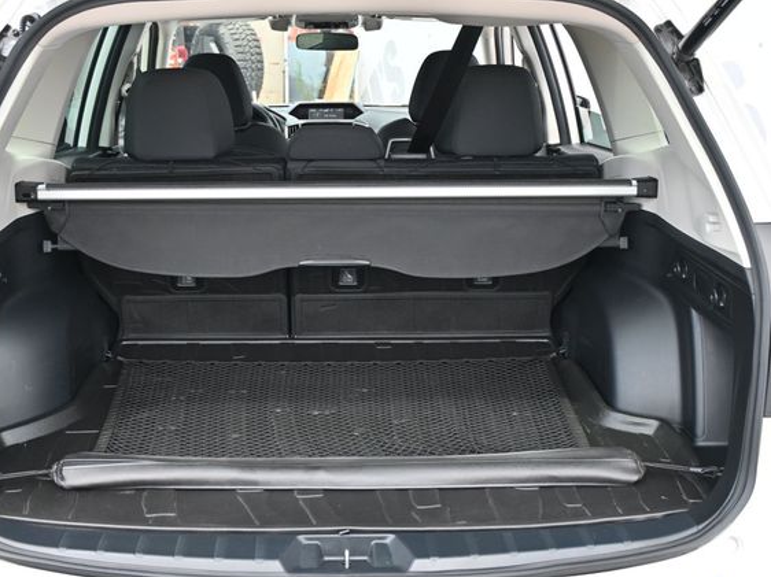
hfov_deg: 41.2
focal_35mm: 46
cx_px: 340
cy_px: 291
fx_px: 1024
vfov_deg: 31.5
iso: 400
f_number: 4.5
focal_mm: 28
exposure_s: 1/200
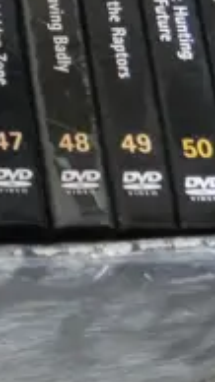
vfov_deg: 11.4
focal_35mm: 184
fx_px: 1866
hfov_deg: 5.8
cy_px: -95
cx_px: -562
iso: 3200
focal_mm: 16
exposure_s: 1/30
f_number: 3.6
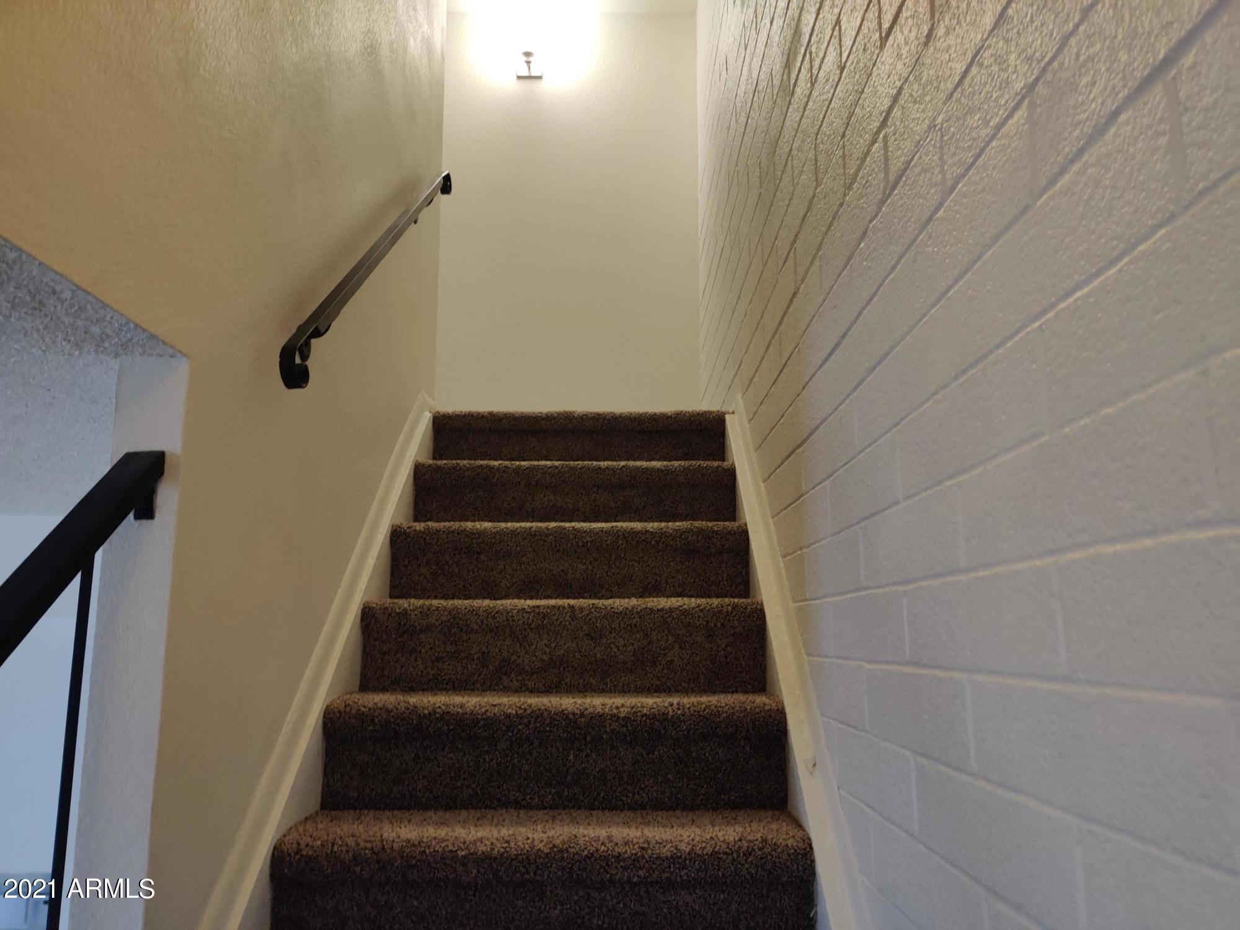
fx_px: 967
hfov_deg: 65.3
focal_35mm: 27
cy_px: 465
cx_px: 620
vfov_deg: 51.4
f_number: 1.65
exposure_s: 1/50
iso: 500
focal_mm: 4.75
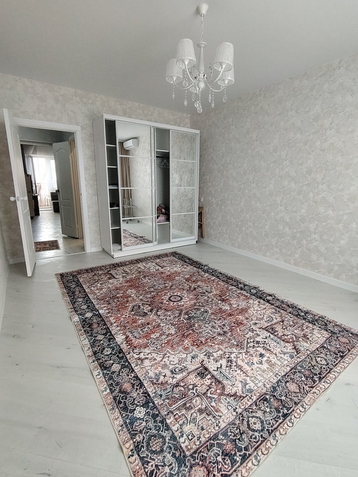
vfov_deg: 91.0
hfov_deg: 74.7
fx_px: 234
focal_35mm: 17
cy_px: 238
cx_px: 179
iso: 174
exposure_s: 1/100
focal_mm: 1.42
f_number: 2.2
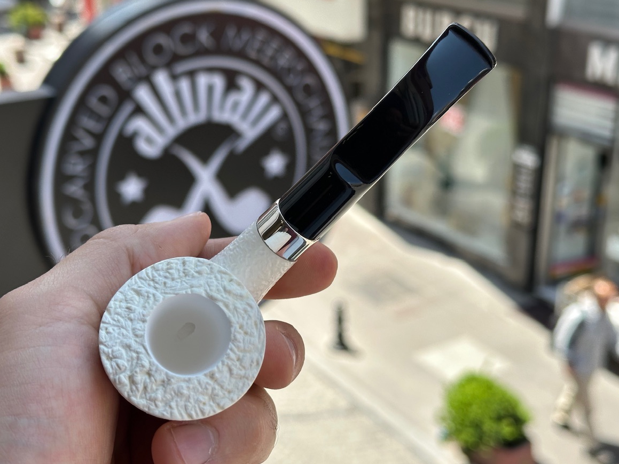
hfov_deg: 36.2
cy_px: 216
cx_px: 291
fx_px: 948
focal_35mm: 53
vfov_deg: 27.5
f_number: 1.78
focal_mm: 6.86
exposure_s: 1/1323
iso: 64
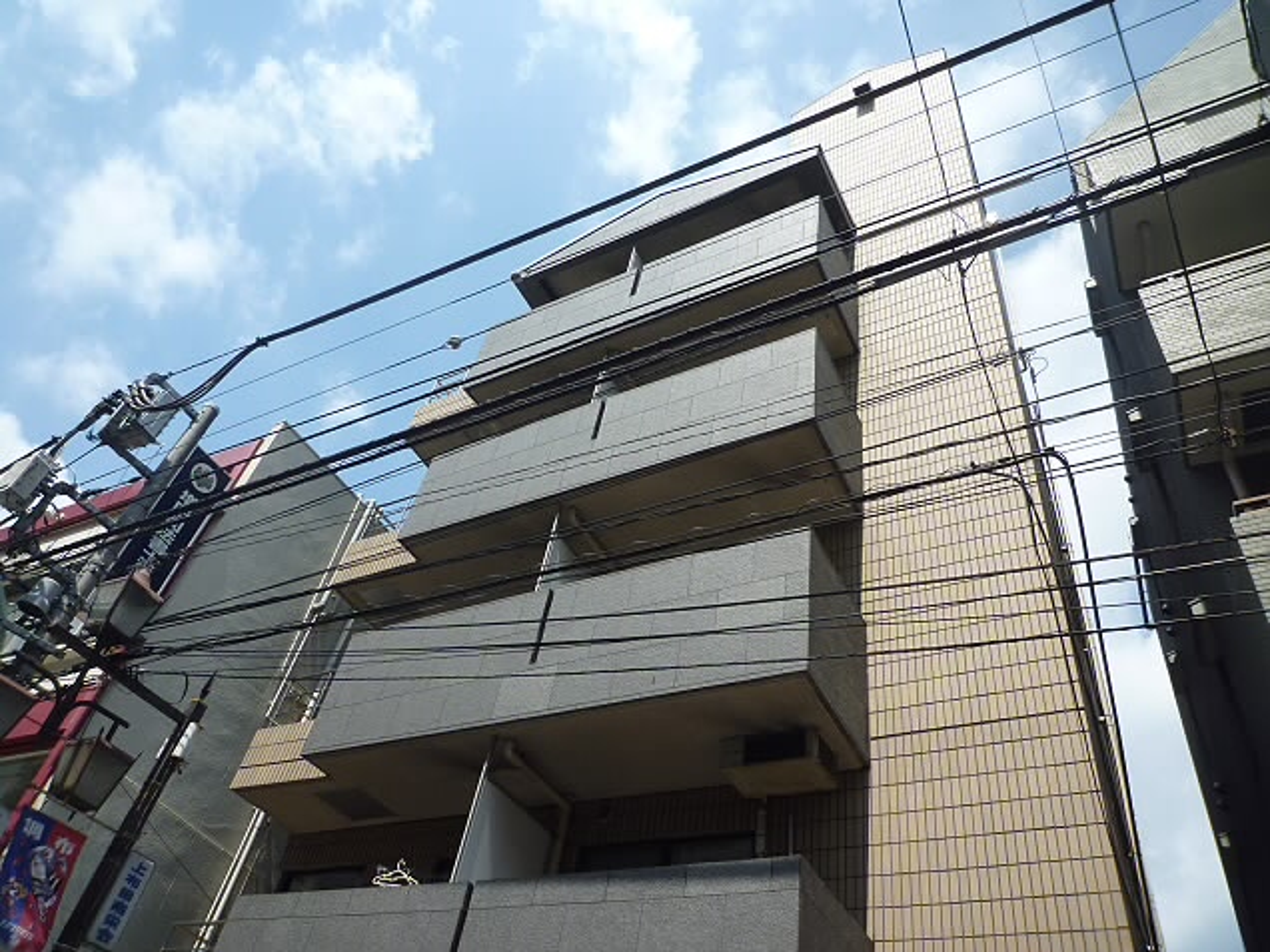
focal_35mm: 25
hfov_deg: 69.4
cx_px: 635
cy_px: 476
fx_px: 917
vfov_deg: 54.9
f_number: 4
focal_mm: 4.4
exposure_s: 1/800
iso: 100
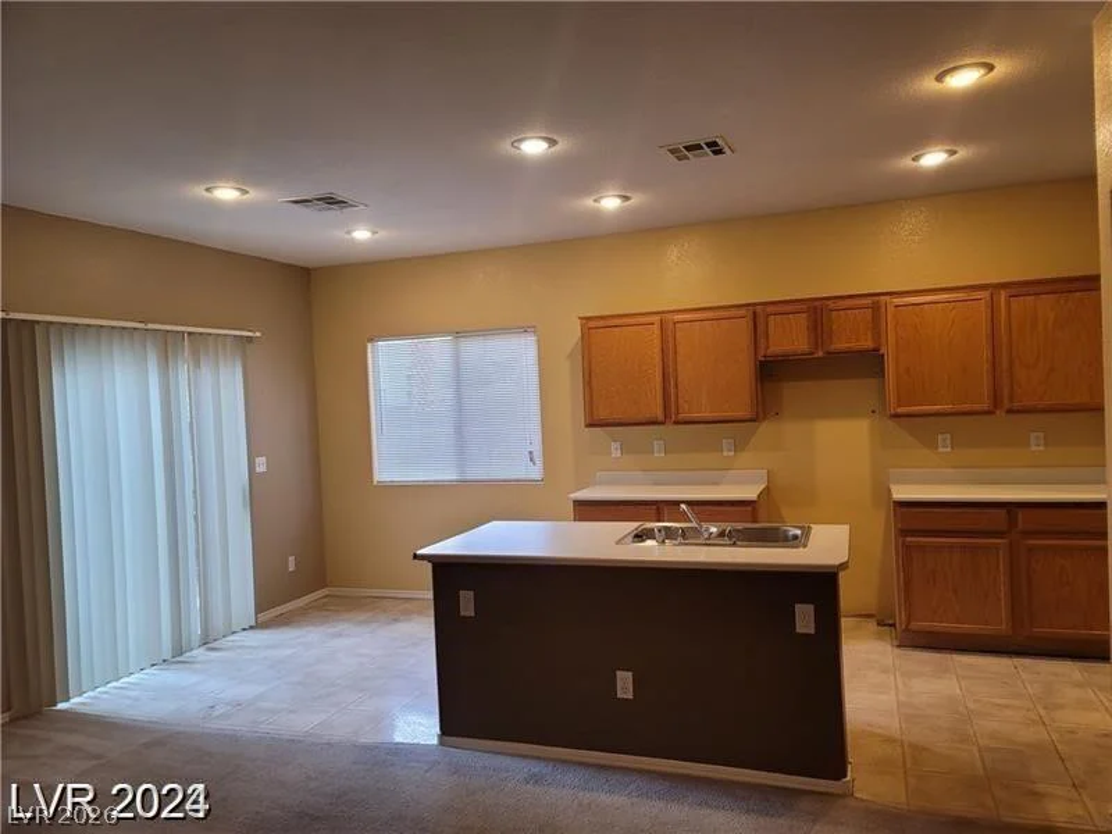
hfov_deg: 69.4
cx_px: 556
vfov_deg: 54.9
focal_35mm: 25
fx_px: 803
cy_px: 417
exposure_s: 1/120
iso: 200
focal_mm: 7
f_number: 1.8
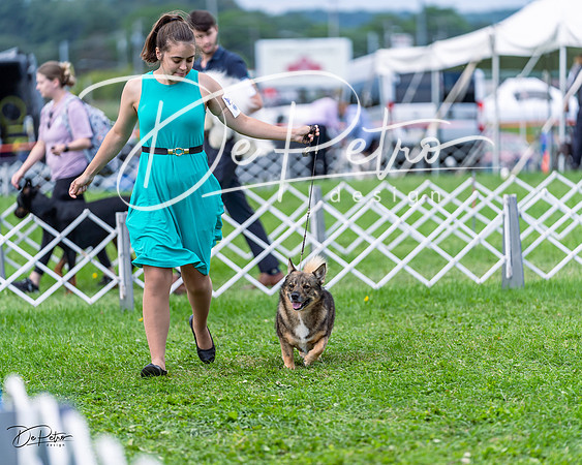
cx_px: 291
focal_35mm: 176
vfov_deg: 8.8
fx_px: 3025
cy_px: 232
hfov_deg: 11.0
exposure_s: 1/1000
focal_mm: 156
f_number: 2.8
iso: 100
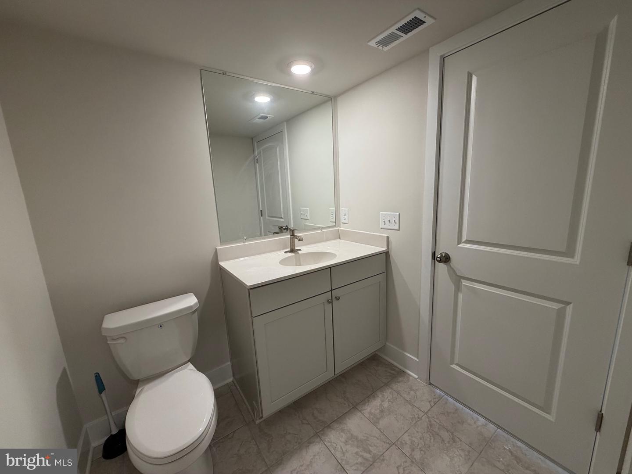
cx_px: 316
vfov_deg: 85.7
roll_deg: +2.9
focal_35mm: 14
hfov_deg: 102.1
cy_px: 237
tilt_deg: -11.2
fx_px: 256
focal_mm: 2.22
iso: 320
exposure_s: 1/120
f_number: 2.2
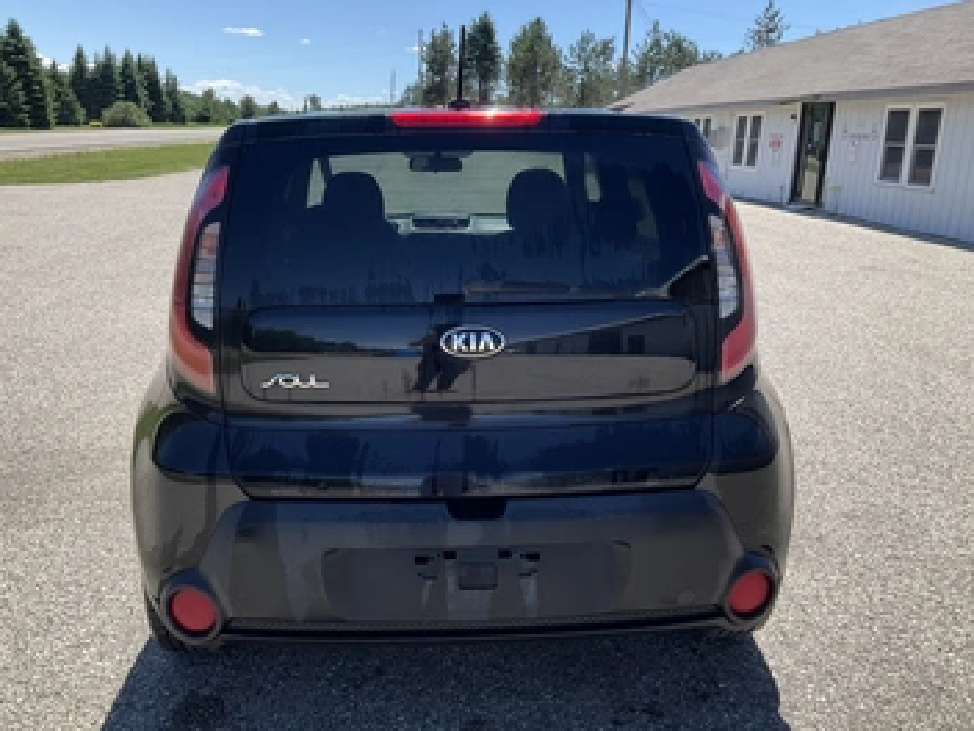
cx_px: 459
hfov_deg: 55.3
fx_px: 929
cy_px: 363
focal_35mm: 33
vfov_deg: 42.9
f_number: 1.8
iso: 25
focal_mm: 3
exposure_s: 1/1121
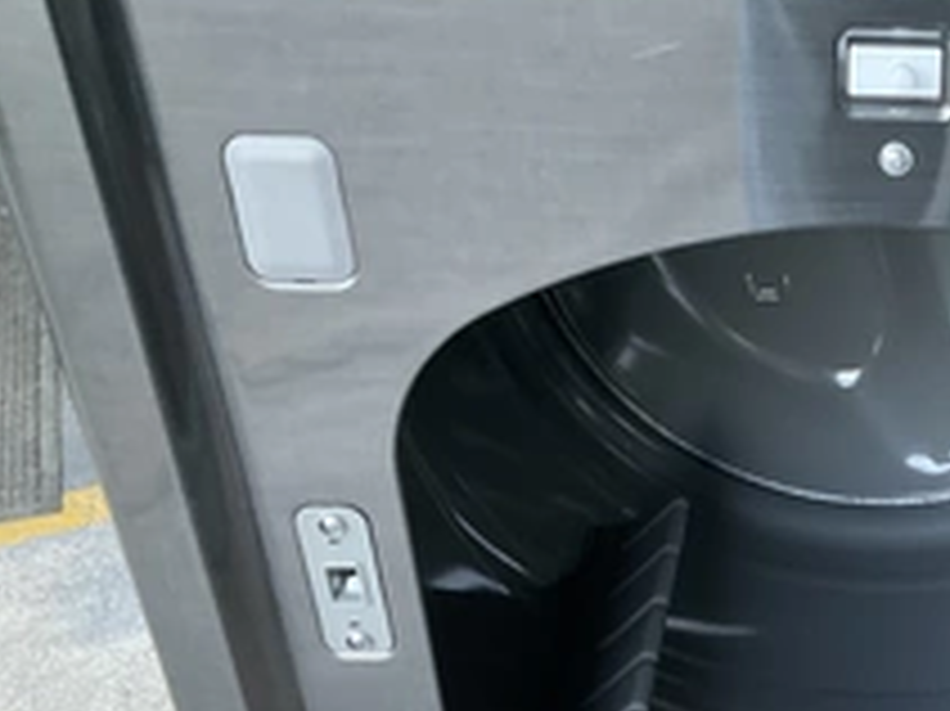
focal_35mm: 55
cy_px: 572
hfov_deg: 32.9
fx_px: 1509
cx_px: 882
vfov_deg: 26.0
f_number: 1.8
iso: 250
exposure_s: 1/60
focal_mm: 3
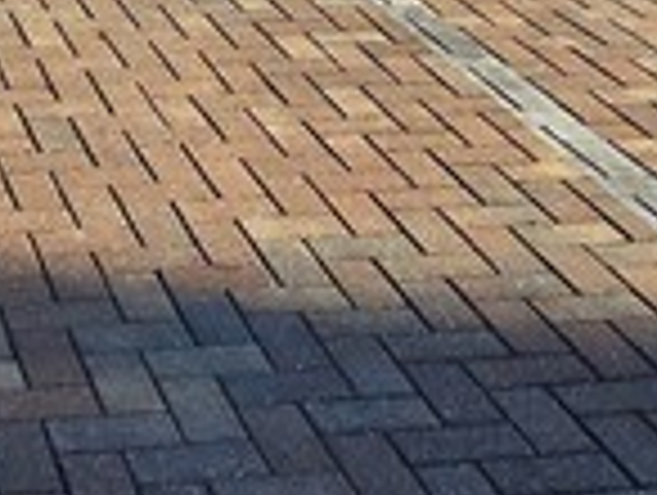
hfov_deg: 20.1
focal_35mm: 91
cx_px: -135
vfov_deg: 11.3
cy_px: -914
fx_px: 1730
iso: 50
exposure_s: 1/922
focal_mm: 2.2
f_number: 2.2
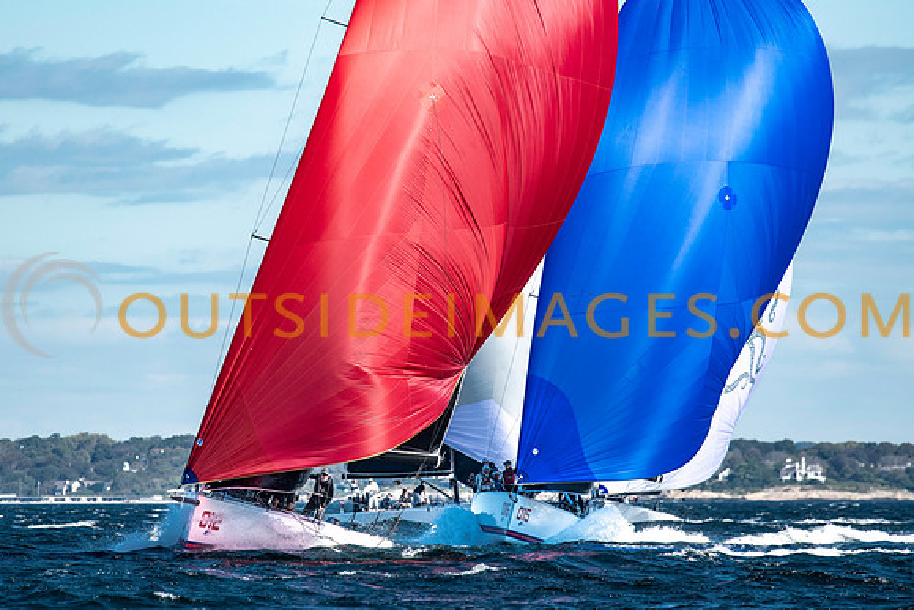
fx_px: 12452
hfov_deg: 4.2
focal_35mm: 490
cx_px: 428
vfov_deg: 2.8
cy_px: 324
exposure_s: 1/2500
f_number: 5
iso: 320
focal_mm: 300
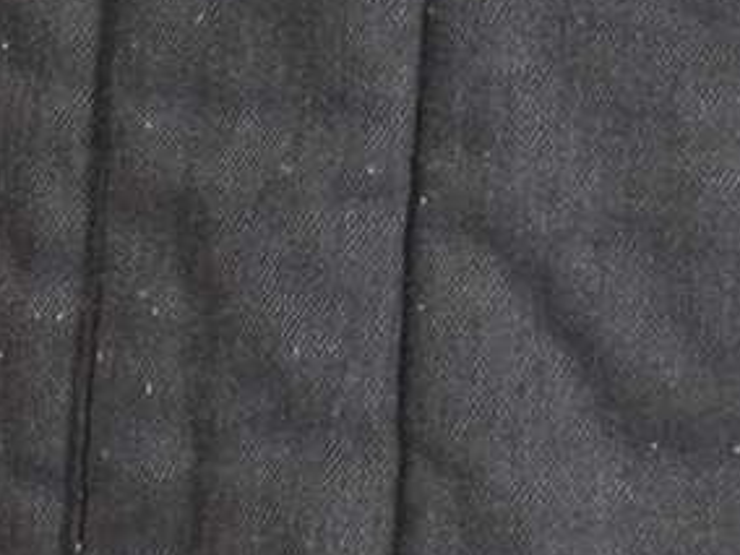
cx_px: 573
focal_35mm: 468
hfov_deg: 4.2
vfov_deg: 3.1
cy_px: -1123
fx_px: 10005
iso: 400
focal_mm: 32
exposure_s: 1/6
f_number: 9
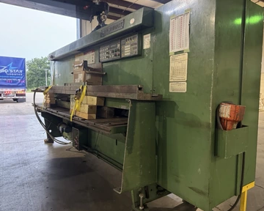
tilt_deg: -4.6
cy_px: 103
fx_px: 203
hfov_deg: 65.9
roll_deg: -0.9
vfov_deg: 54.9
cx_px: 145
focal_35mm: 26
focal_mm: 6.76
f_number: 1.78
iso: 640
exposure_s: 1/40
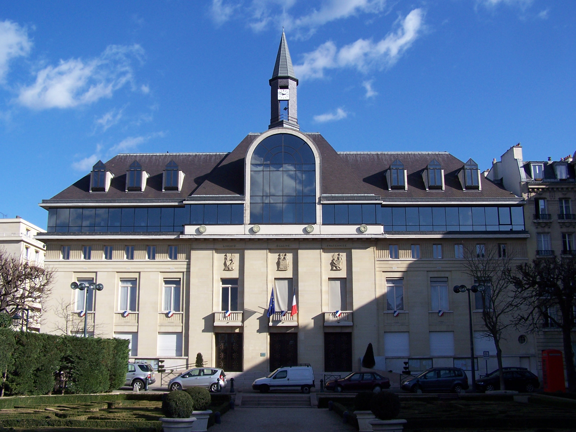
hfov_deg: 49.0
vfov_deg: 37.7
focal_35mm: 38
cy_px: 216
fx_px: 632
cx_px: 288
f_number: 4
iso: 80
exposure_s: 1/750
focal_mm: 6.3
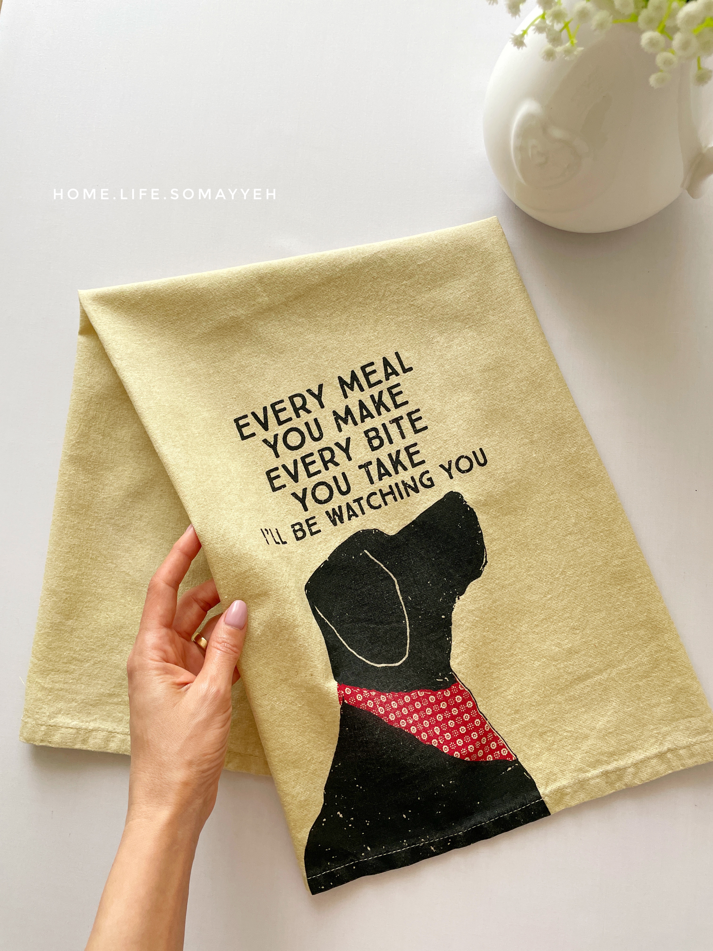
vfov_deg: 67.3
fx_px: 714
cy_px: 476
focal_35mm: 26
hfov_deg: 53.1
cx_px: 356
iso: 125
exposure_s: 1/113
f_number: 1.6
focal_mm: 4.2
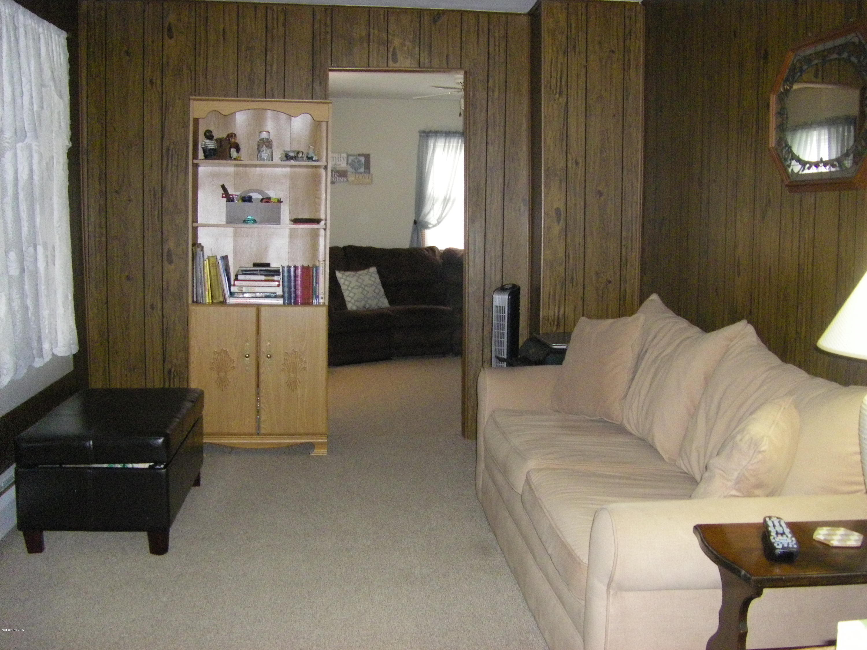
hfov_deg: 49.0
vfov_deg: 37.7
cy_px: 325
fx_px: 952
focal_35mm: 38
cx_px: 434
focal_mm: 6.3
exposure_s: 1/50
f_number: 3.5
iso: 800
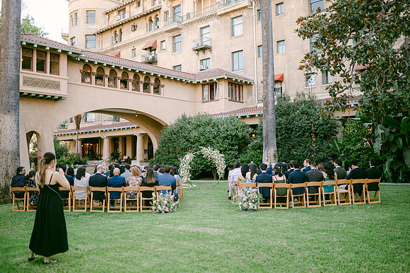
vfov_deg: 37.8
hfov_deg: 54.5
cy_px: 136
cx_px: 205
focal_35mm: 35
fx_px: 398
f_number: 1.4
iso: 100
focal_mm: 35
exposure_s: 1/400
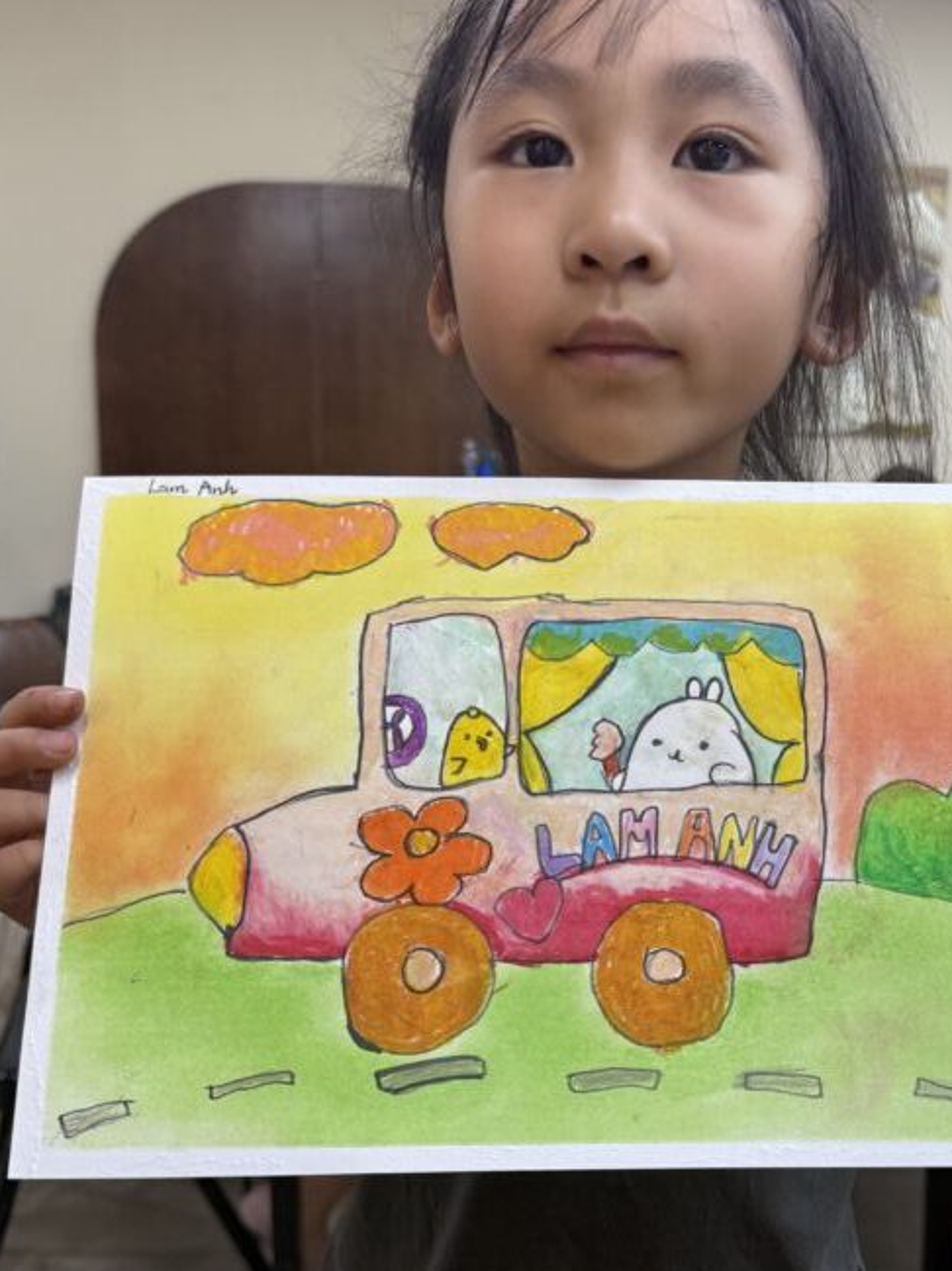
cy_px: 803
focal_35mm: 37
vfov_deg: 49.6
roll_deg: -1.0
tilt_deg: -8.8
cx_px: 601
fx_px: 1358
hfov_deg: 38.4
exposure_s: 1/100
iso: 80
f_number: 1.78
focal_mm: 6.76
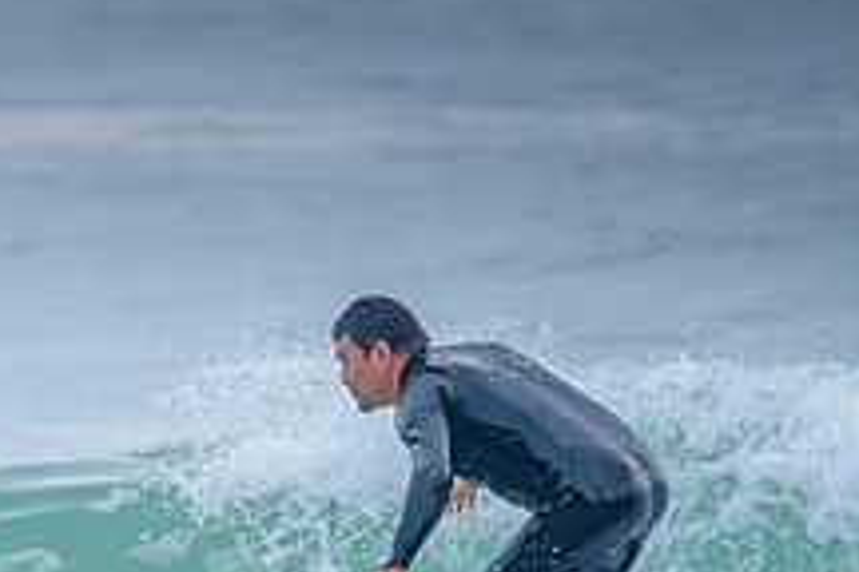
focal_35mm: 1648
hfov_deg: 1.3
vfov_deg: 0.8
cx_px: 280
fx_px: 39320
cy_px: 567
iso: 900
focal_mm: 500
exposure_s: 1/2000
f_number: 5.6
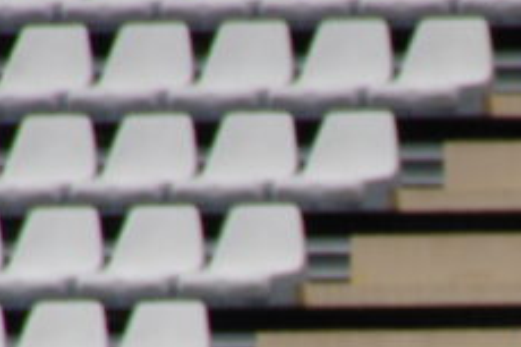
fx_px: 24136
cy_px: 701
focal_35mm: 1669
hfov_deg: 1.2
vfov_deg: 0.8
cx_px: 1010
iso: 200
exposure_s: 1/800
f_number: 9
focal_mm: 250
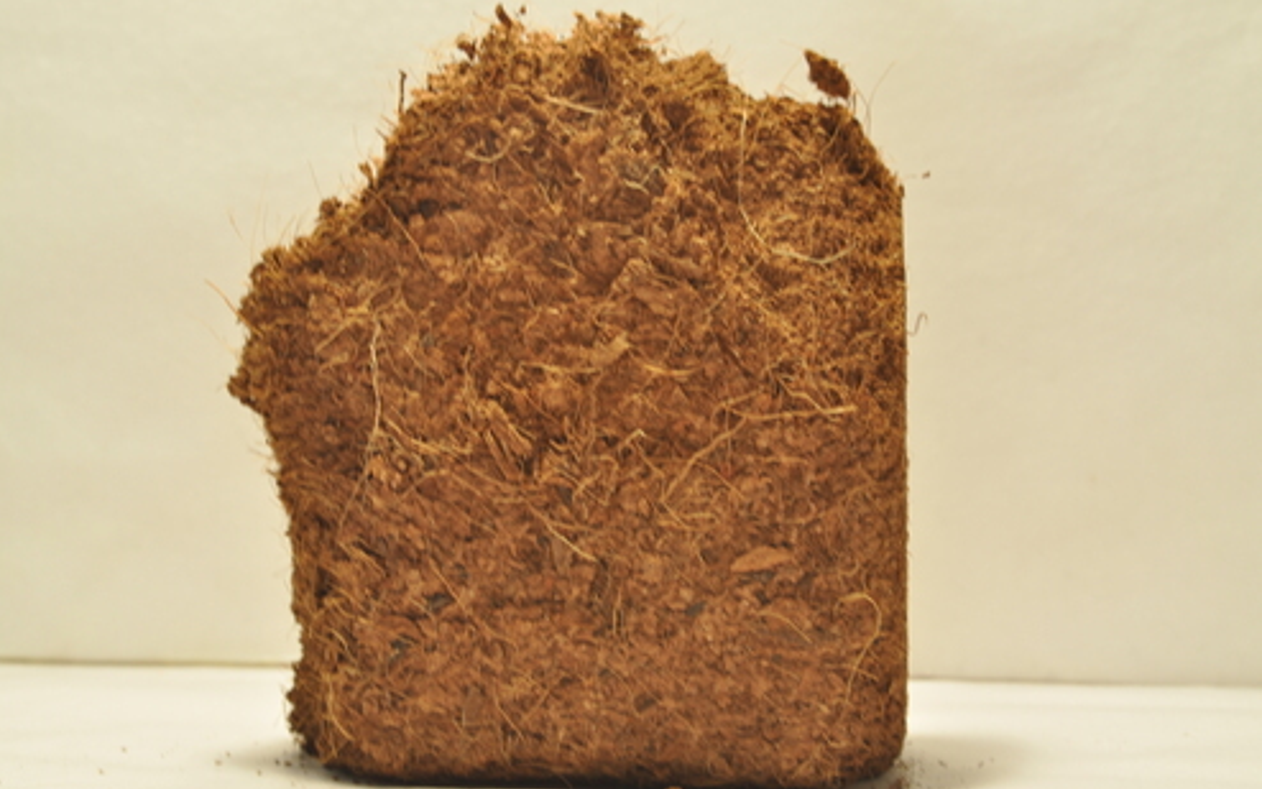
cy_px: 414
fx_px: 2391
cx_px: 628
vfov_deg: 18.7
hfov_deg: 29.6
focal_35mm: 70
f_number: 9
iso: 200
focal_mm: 45
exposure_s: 1/4
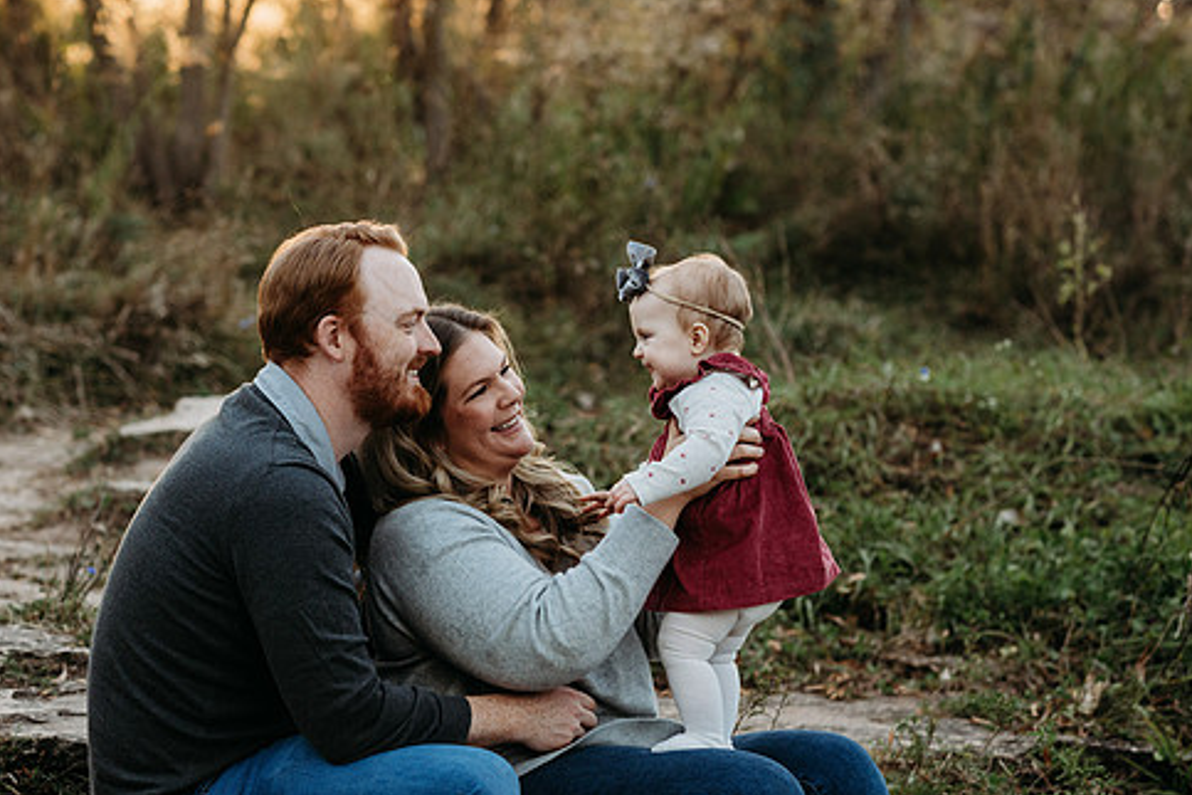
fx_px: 3377
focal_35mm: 102
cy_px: 426
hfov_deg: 20.0
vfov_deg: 13.4
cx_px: 536
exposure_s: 1/640
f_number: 3.5
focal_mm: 85
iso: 640
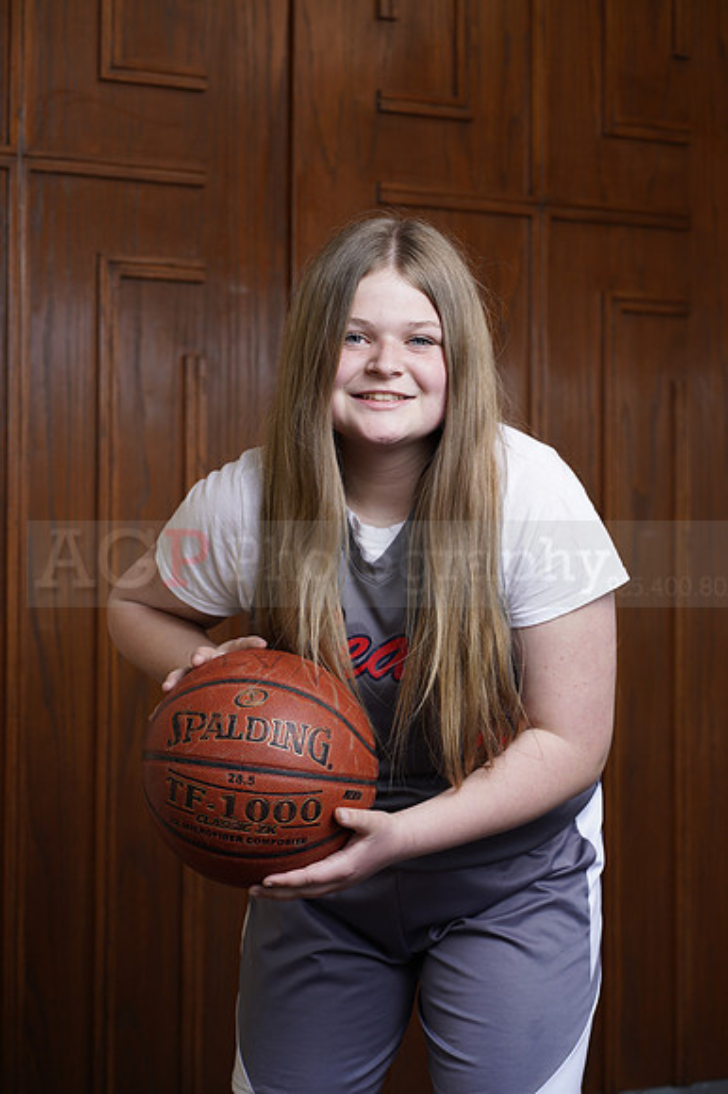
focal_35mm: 85
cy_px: 547
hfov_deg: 16.1
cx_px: 364
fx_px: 2581
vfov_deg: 23.9
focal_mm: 85
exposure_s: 1/250
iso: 200
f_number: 5.6
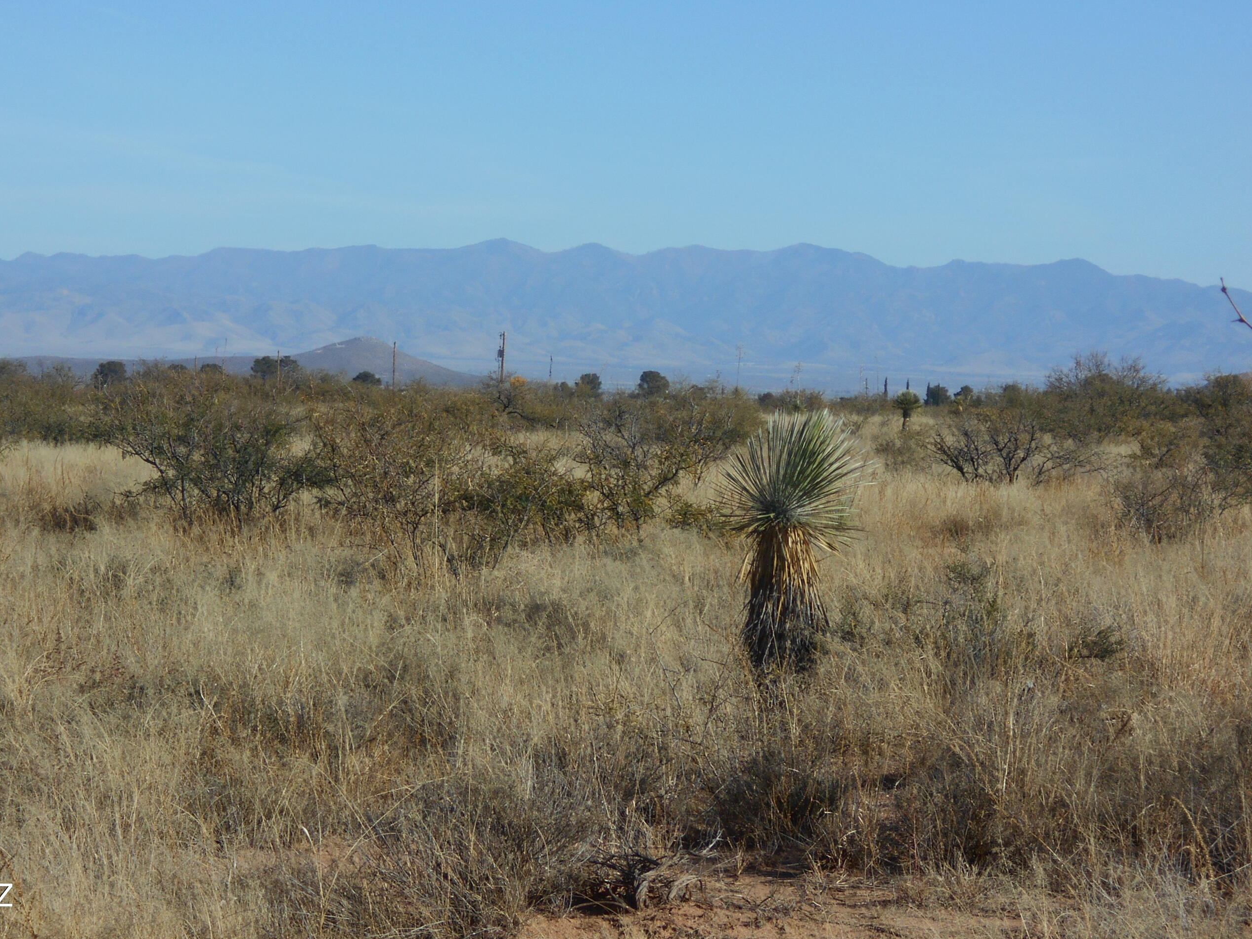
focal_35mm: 154
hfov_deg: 12.8
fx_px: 5570
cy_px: 390
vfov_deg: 9.6
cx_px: 528
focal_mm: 23
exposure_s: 1/500
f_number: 6.5
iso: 80
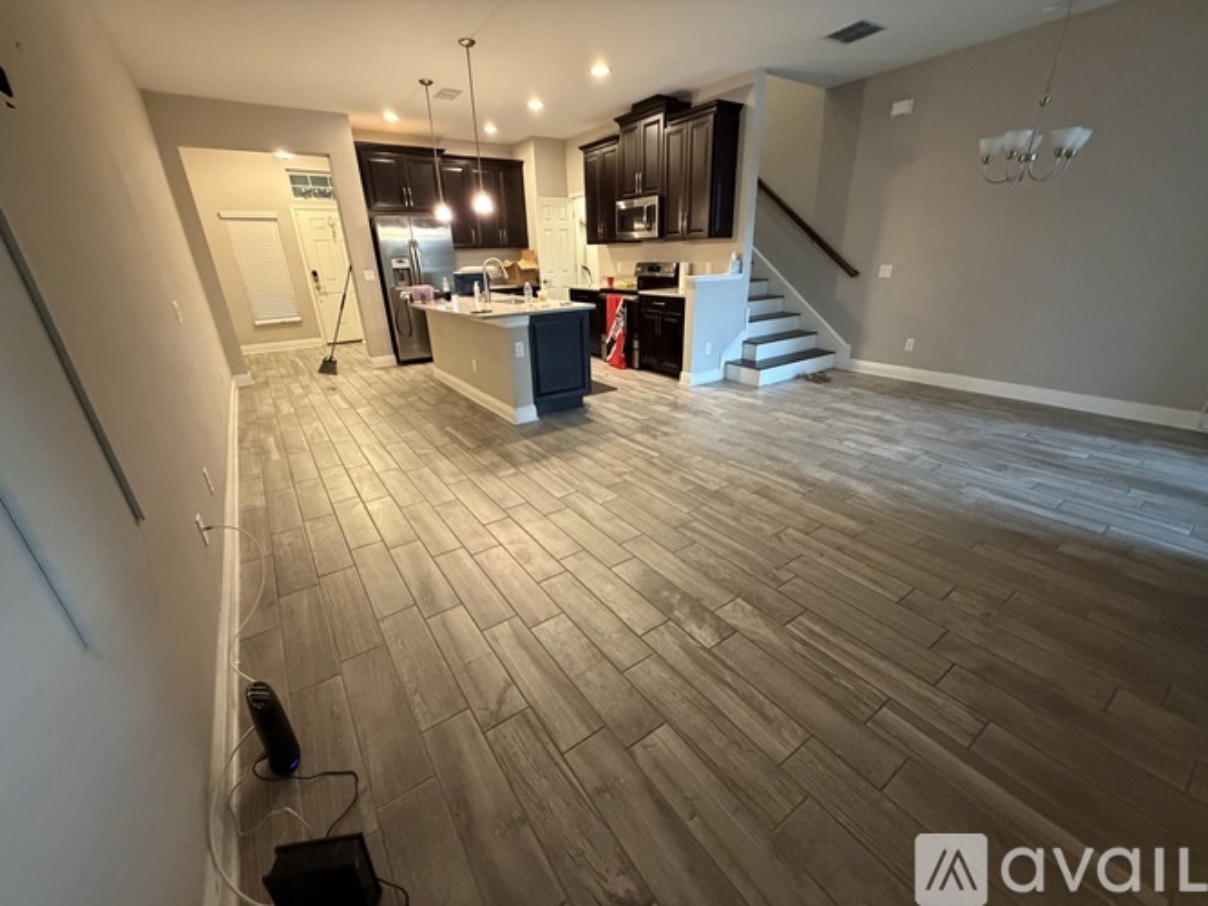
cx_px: 604
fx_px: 488
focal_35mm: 14
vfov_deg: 85.7
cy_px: 453
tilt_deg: -22.2
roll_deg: +2.3
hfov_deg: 102.1
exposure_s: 1/60
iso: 1000
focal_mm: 2.22
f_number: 2.2
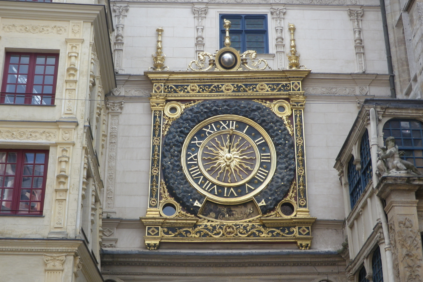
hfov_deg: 31.4
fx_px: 752
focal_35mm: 64
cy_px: 130
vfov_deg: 21.2
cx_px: 212
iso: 80
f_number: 4.6
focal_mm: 10.9
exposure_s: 1/160
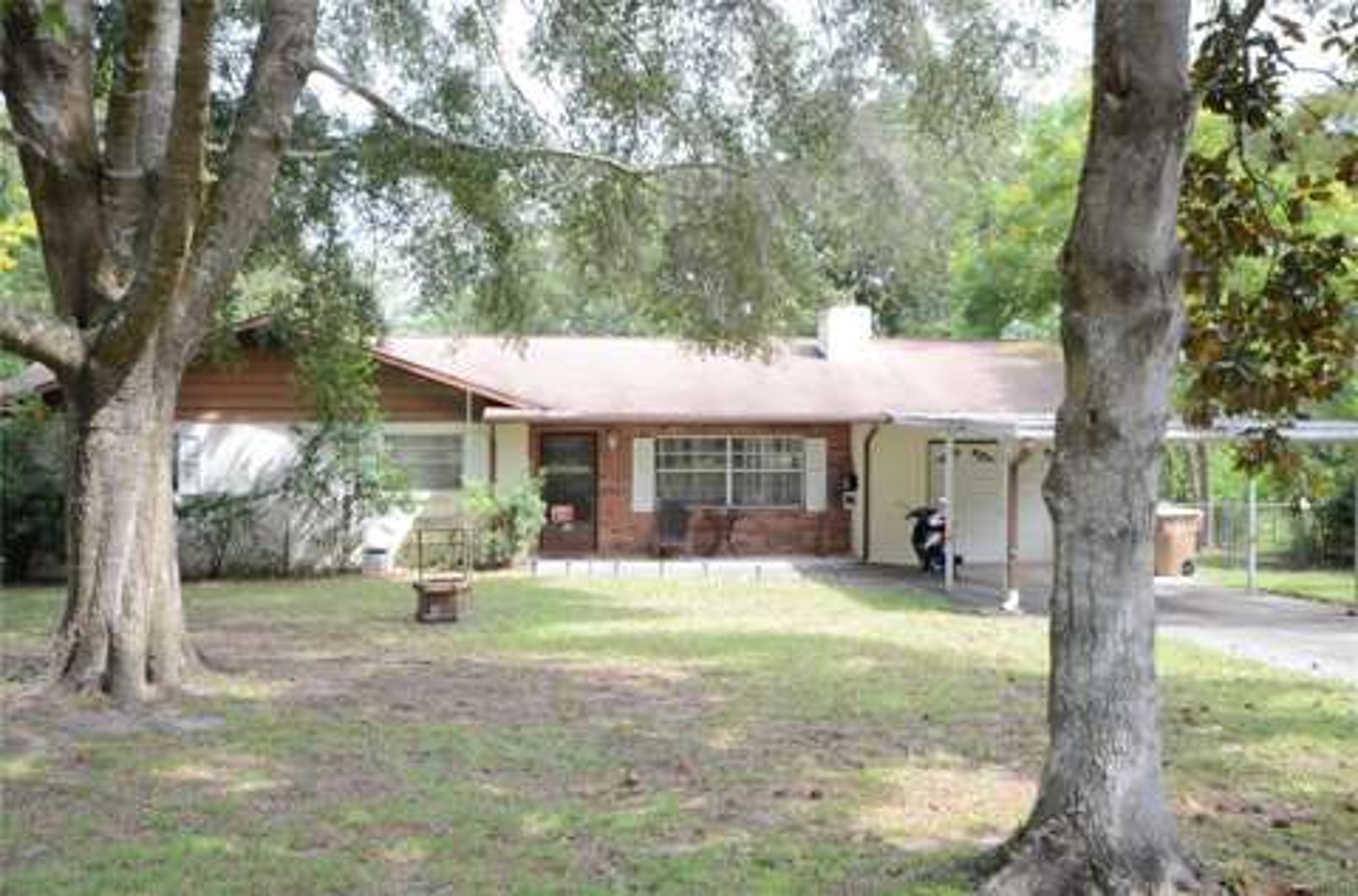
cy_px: 448
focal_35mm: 36
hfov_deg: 53.3
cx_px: 679
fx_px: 1354
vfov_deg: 36.6
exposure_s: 1/125
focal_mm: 24
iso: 220
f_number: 5.6
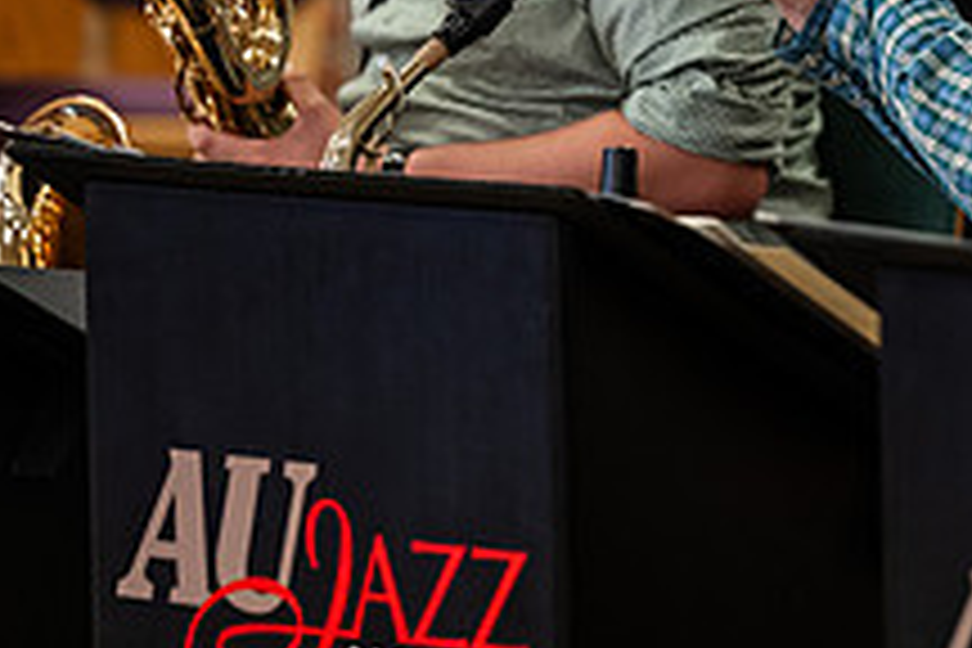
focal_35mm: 363
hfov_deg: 5.7
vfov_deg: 3.8
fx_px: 9800
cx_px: 1107
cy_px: -196
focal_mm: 135
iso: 1600
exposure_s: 1/200
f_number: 2.8
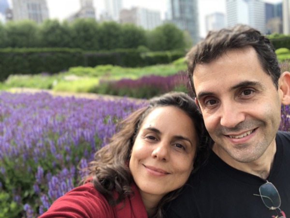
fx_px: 268
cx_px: 145
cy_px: 109
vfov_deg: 44.2
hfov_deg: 56.8
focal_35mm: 32
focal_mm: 2.87
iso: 20
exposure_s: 1/208
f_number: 2.2
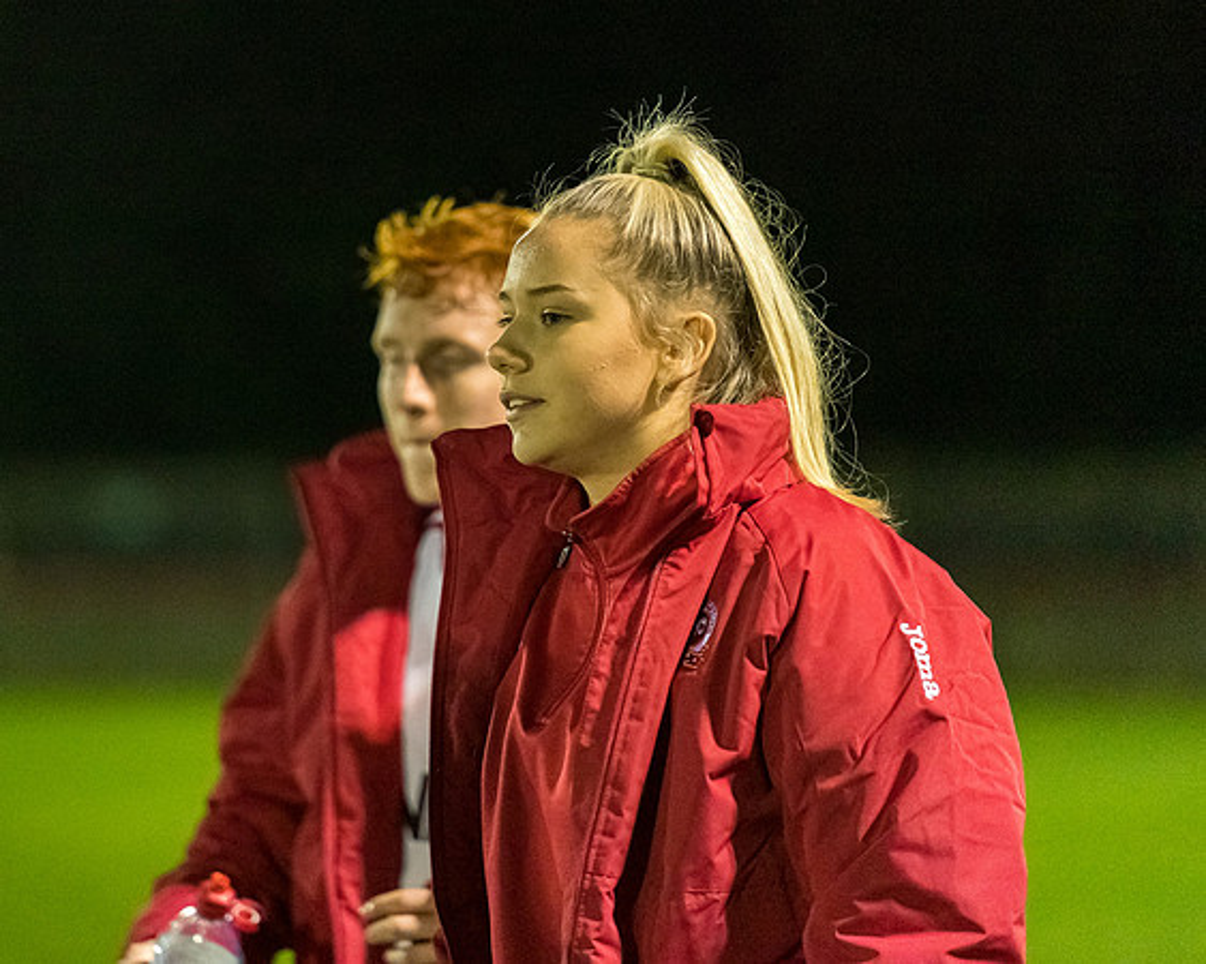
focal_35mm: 263
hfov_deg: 7.4
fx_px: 9384
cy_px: 401
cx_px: 415
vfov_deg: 5.9
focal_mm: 200
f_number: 2.8
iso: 6400
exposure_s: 1/1000
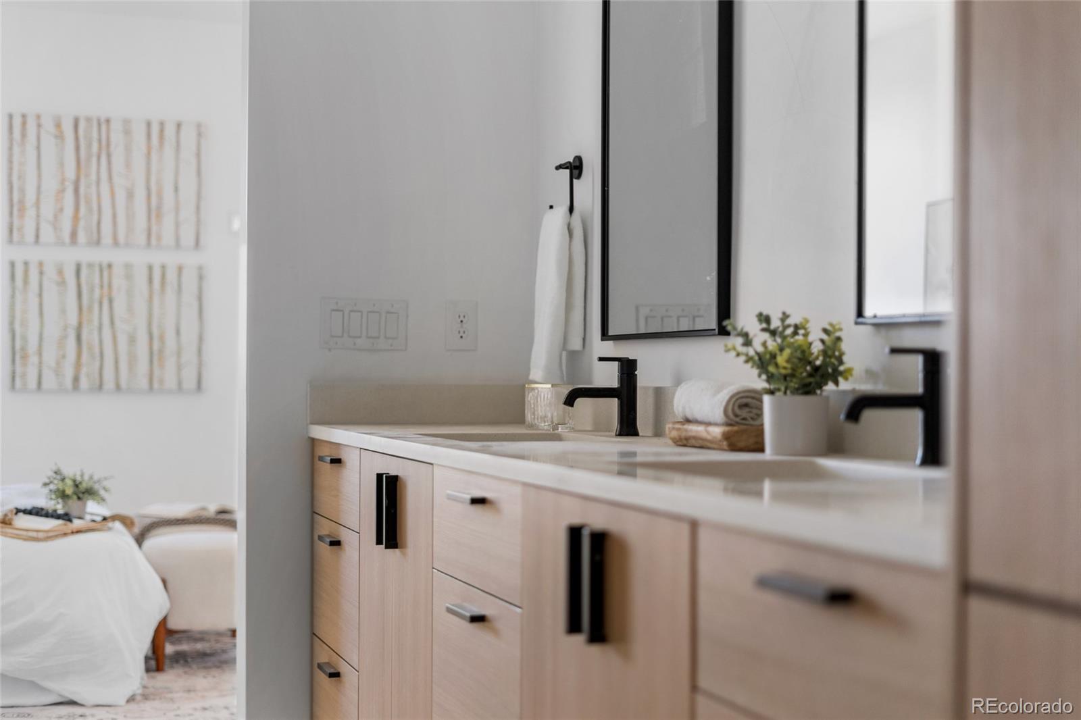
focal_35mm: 50
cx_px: 540
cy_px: 360
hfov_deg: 39.6
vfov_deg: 27.0
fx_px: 1501
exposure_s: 1/60
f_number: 1.8
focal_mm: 50
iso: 500
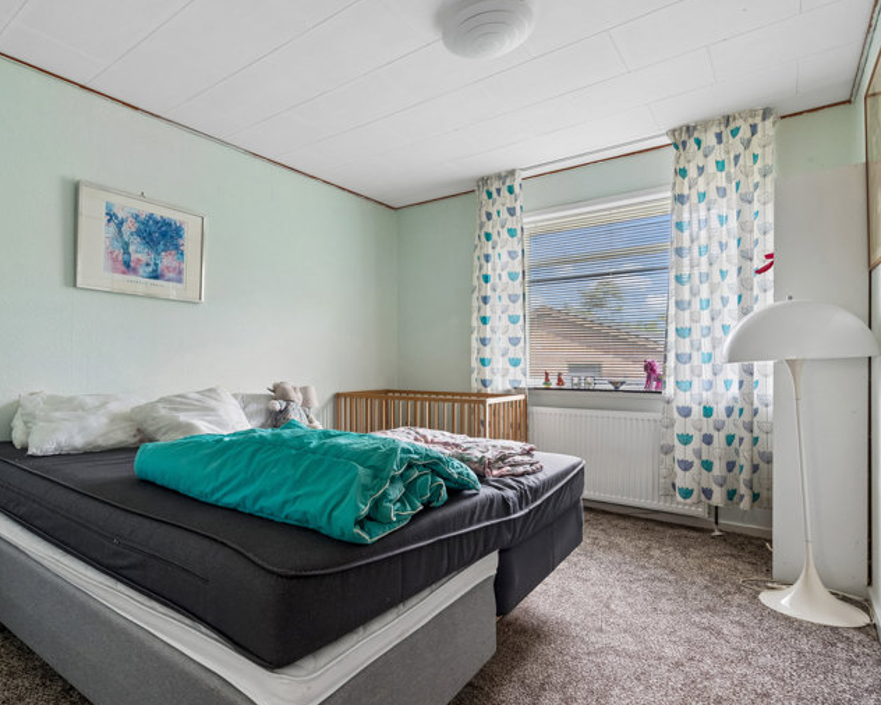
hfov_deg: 82.1
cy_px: 357
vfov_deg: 70.9
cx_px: 347
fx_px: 496
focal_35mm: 19
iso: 400
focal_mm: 16
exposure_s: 1/10
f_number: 8
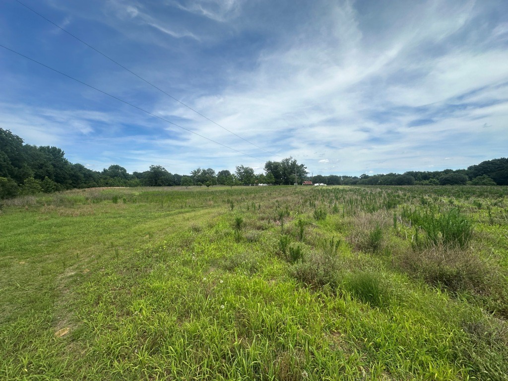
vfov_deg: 85.7
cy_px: 190
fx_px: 205
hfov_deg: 102.1
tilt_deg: +0.1
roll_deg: -0.2
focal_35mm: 14
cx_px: 254
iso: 50
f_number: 2.2
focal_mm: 2.22
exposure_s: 1/2564
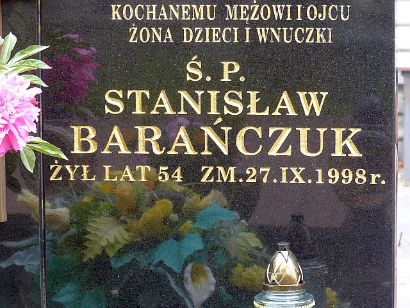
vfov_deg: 6.4
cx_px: 205
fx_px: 2748
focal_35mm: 232
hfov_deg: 8.5
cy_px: 154
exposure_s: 1/125
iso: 100
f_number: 3.5
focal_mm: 41.8
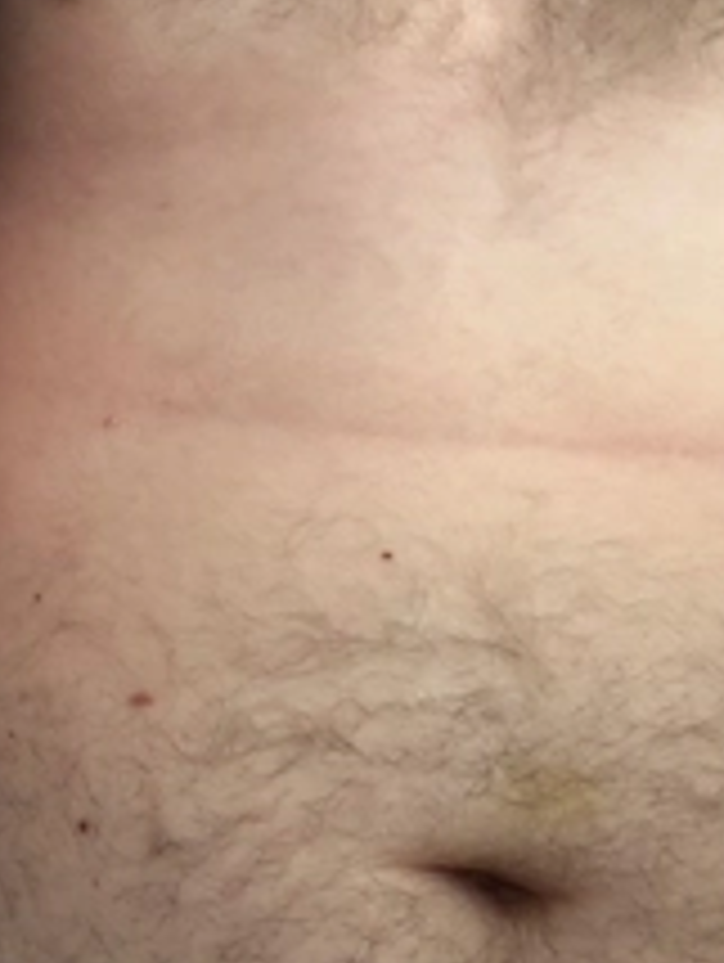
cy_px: 450
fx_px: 1559
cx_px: 603
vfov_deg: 34.3
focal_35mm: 56
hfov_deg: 25.6
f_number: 1.9
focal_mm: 2.71
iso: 125
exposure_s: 1/60
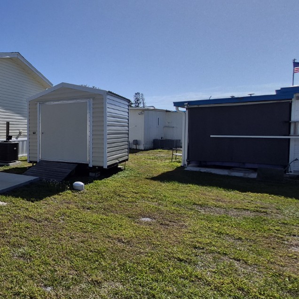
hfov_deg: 46.6
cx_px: -23
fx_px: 254
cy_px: 133
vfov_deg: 60.8
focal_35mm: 26
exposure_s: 1/2912
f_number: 2.2
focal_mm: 1.74
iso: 40
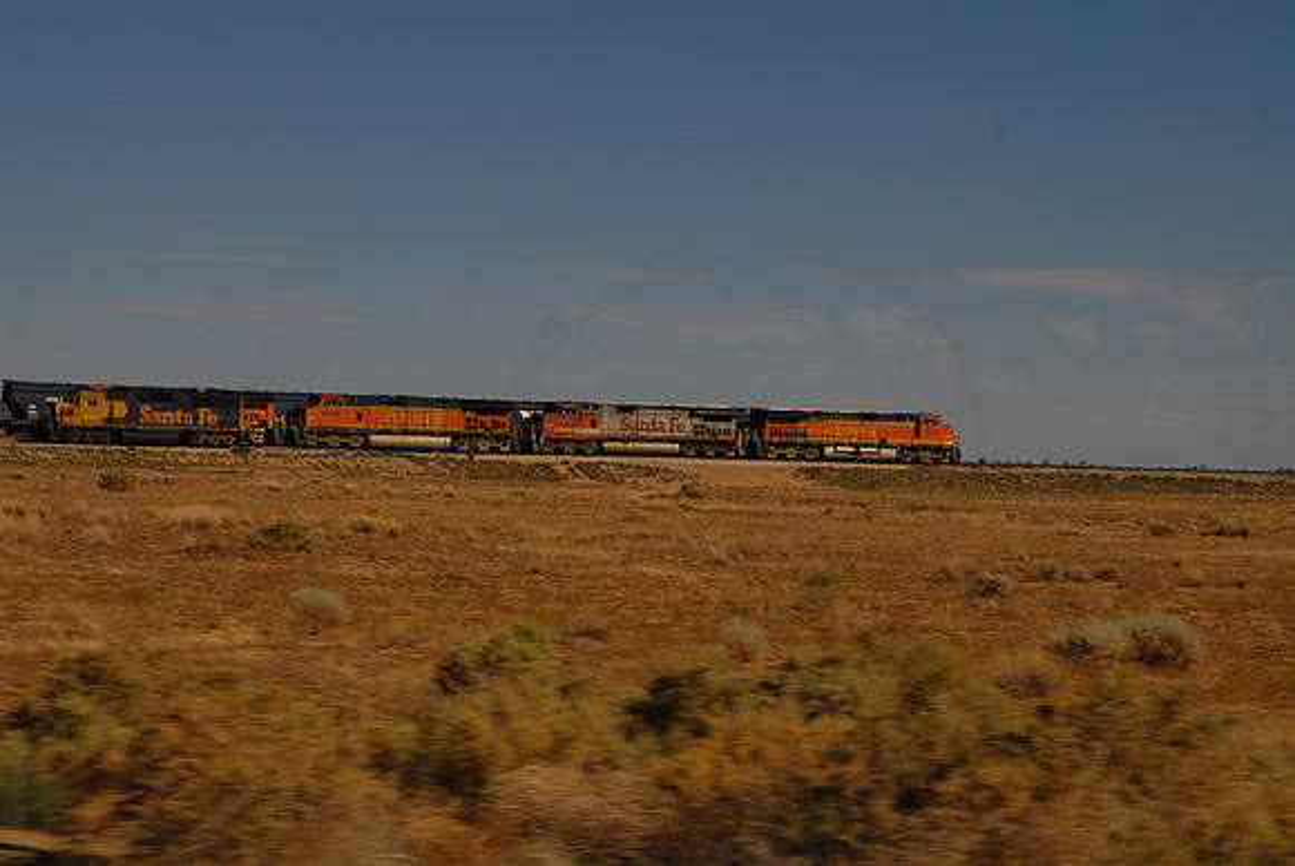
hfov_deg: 19.4
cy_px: 433
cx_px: 648
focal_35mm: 105
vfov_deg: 13.1
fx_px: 3781
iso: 100
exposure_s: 1/400
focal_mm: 70
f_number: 10
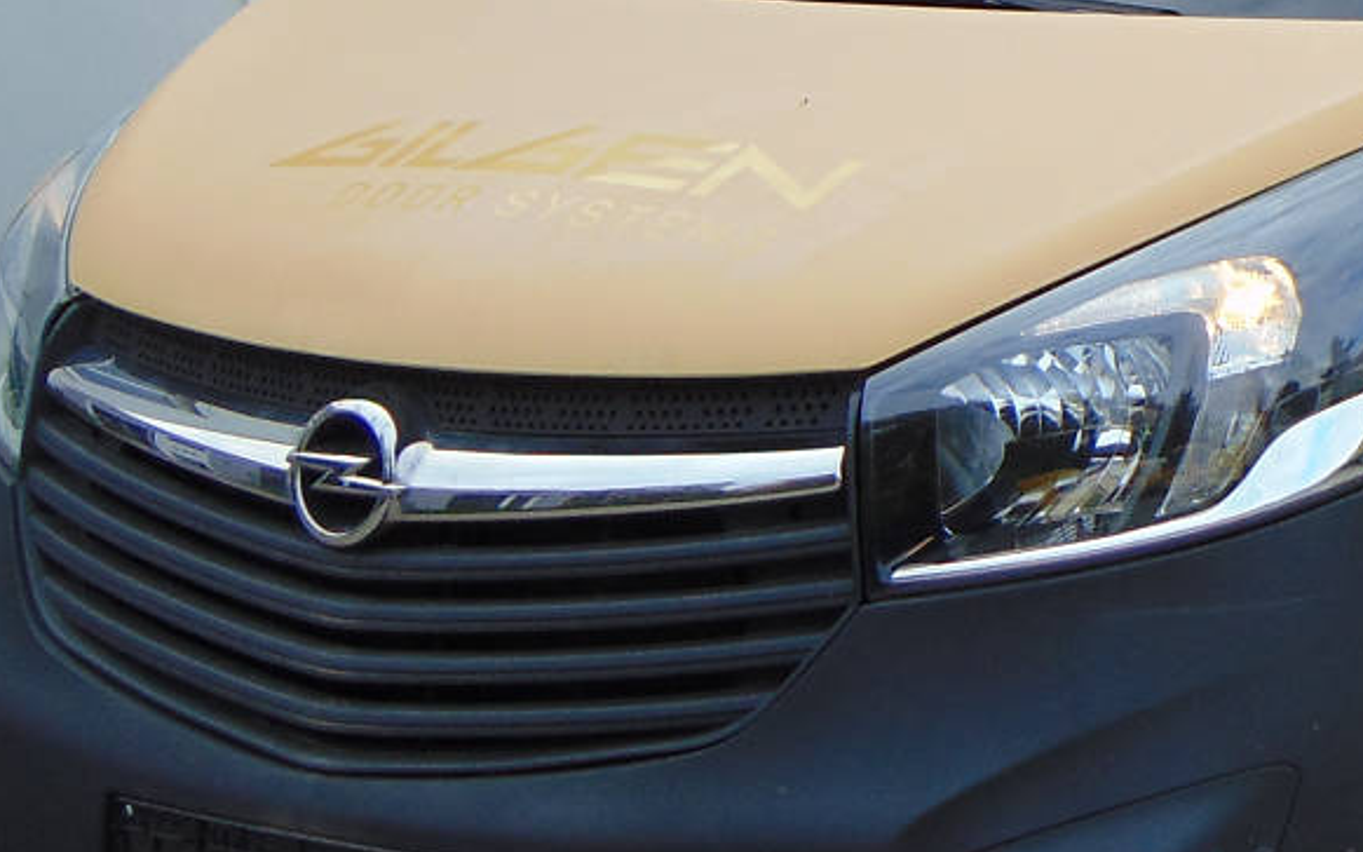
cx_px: 1433
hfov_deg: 14.1
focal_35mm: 146
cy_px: 185
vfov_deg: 9.0
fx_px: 5423
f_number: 3.5
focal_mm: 9
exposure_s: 1/320
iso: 80
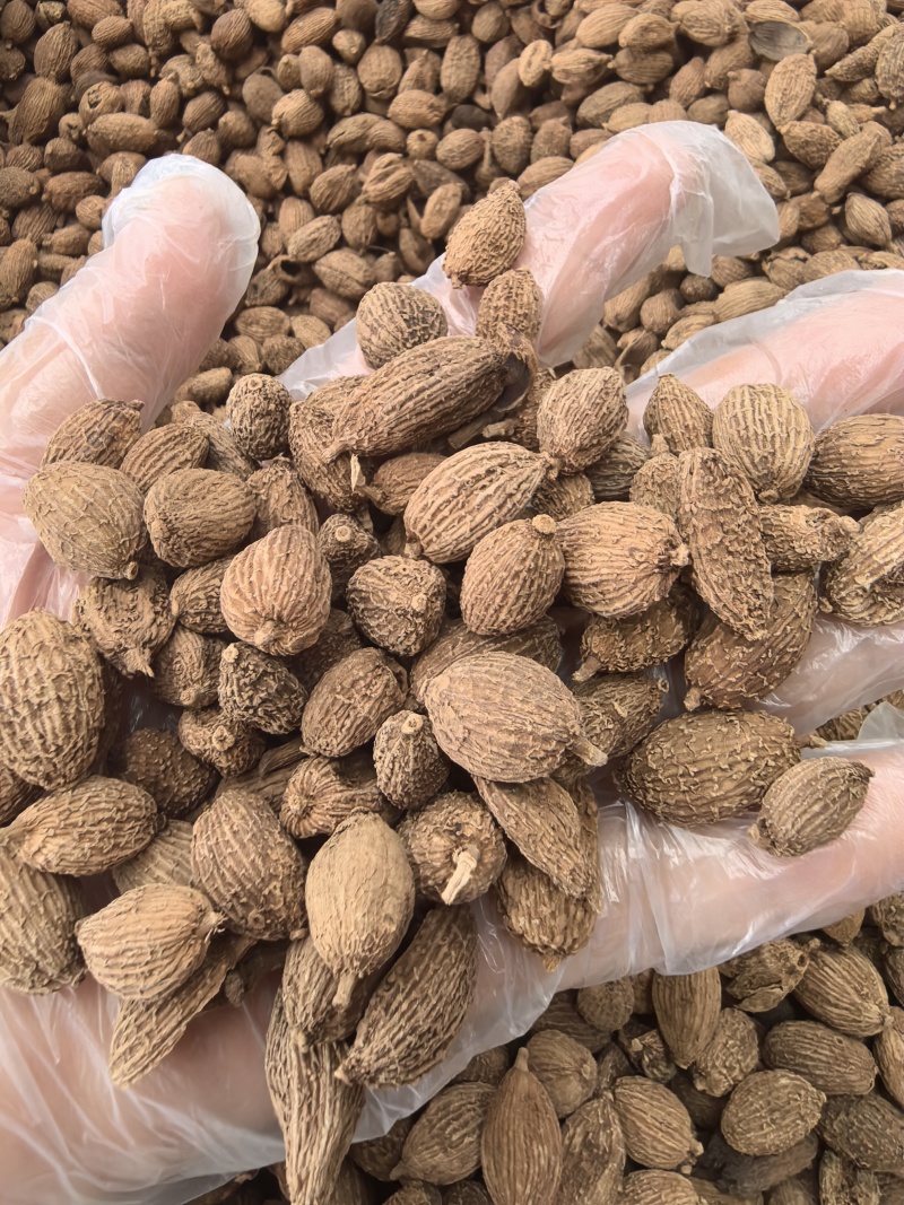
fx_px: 940
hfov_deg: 51.3
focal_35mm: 27
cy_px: 602
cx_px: 452
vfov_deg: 65.3
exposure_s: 1/50
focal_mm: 1.76
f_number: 2.2
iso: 125
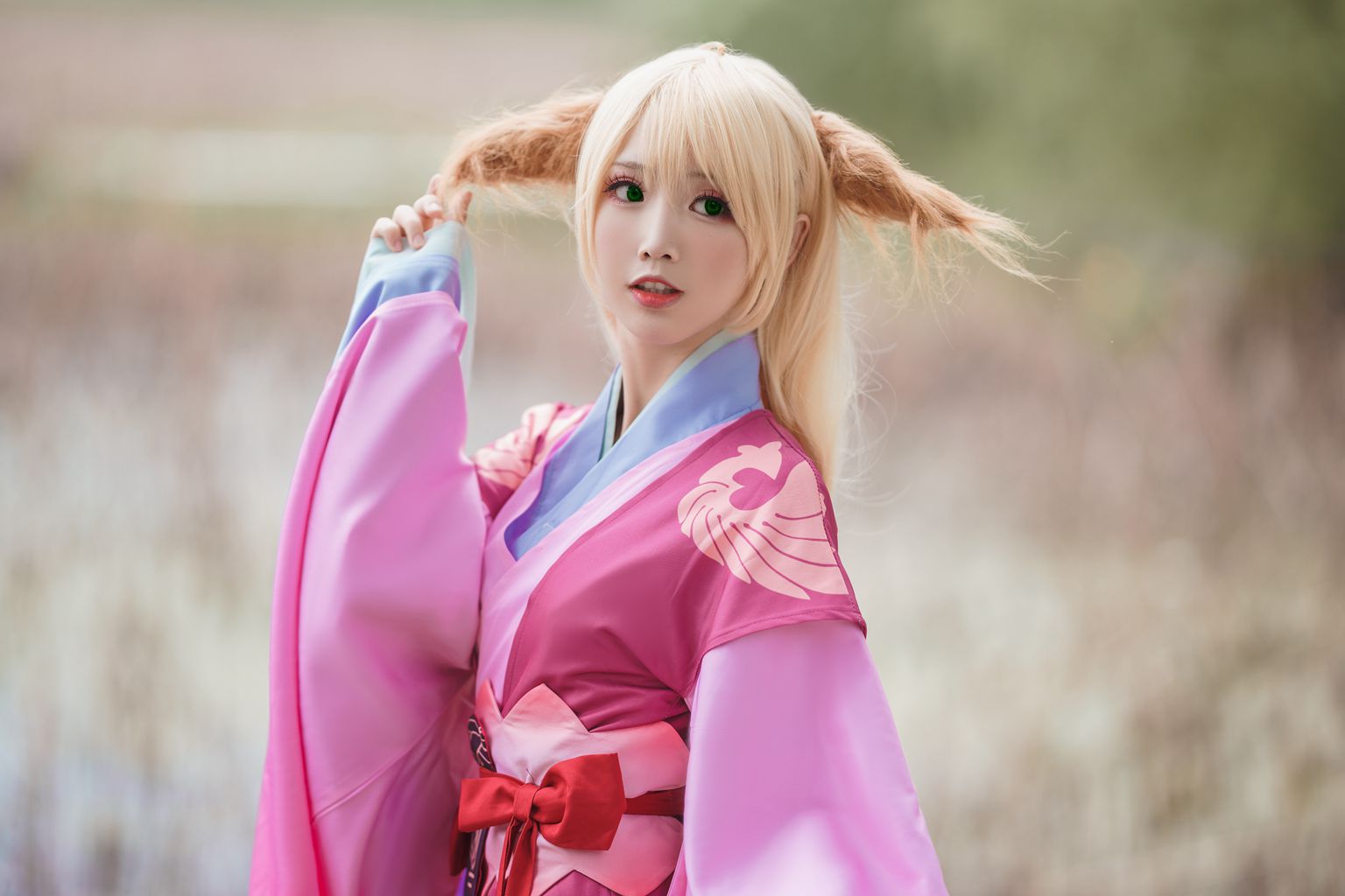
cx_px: 672
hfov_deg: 15.2
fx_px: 5043
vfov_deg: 10.2
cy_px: 448
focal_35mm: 135
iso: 100
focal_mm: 135
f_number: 1.8
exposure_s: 1/320
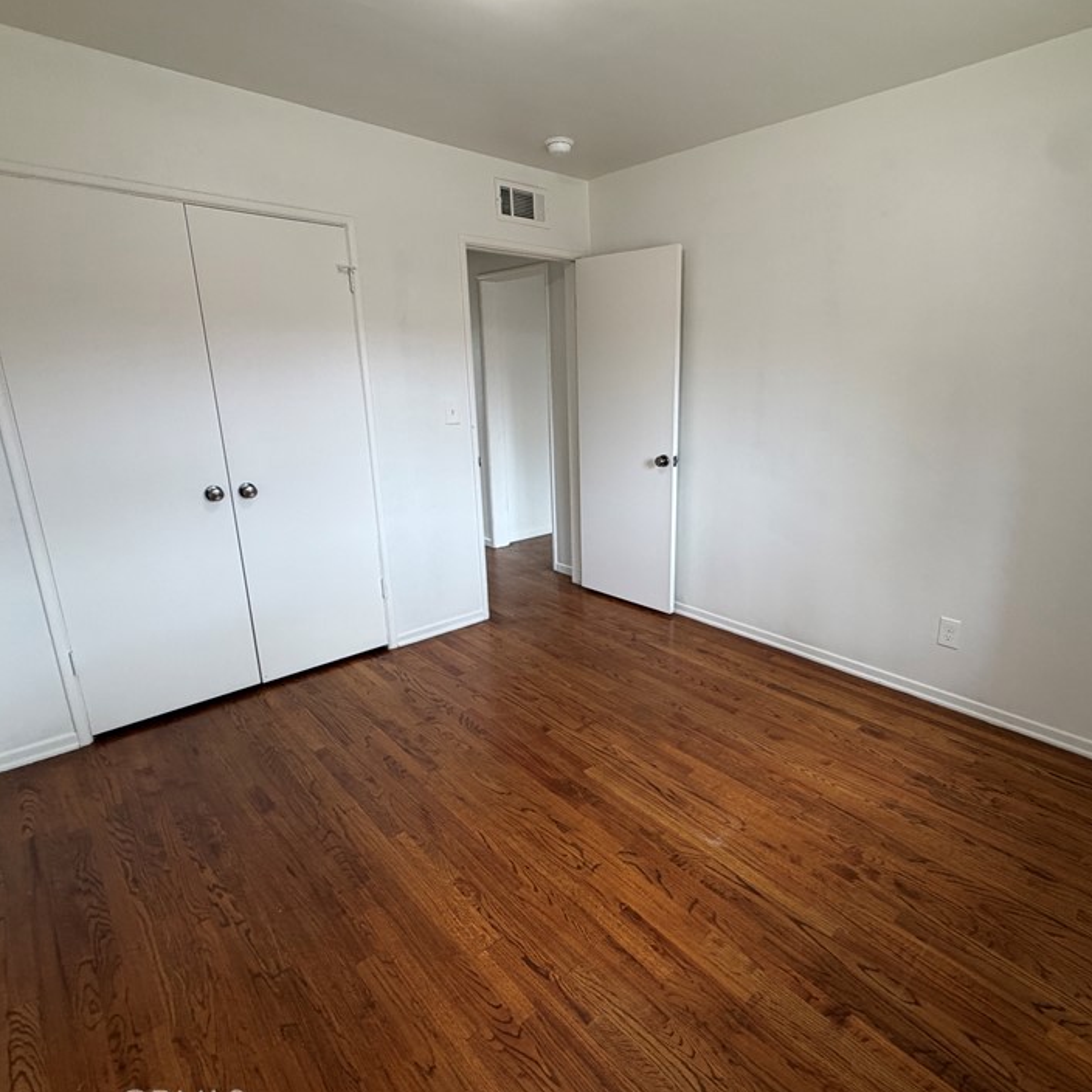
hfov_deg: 80.1
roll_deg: +0.2
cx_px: 631
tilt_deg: -15.4
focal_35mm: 18
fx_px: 642
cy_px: 530
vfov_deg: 80.7
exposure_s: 1/120
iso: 250
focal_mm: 2.22
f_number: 2.2
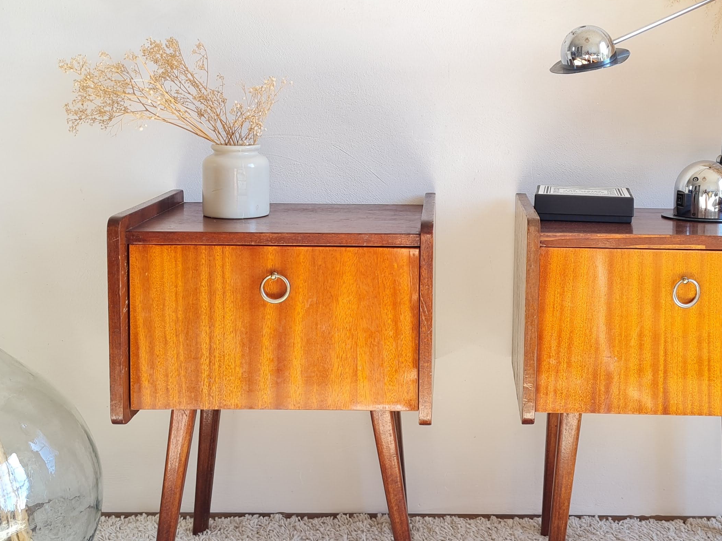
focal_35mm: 50
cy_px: 185
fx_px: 1043
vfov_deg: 28.9
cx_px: 478
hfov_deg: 37.8
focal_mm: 5.4
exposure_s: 1/100
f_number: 1.8
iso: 50
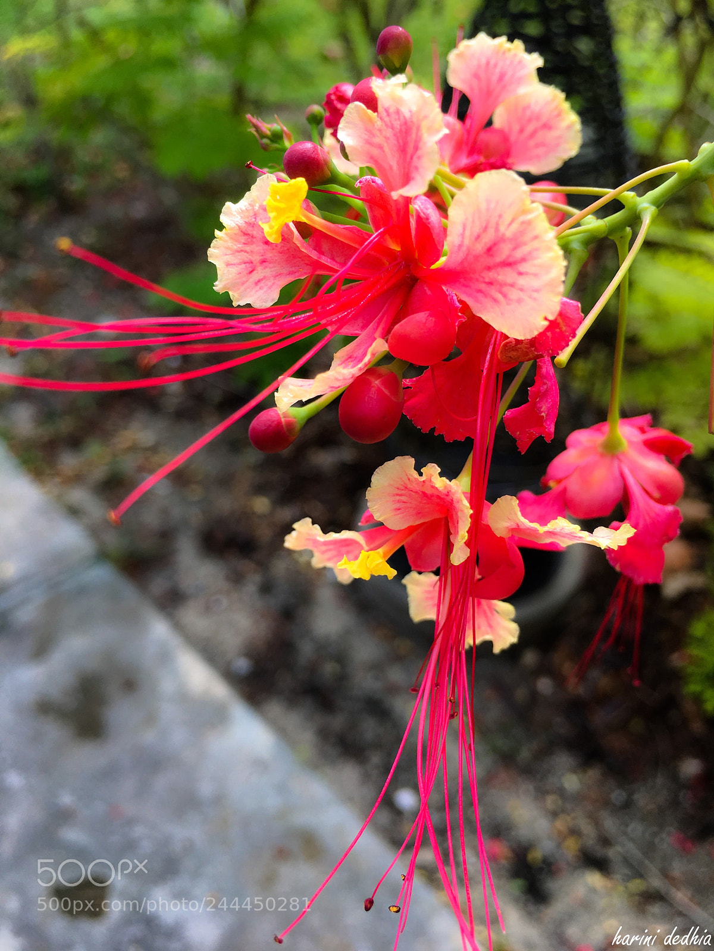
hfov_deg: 48.2
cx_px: 357
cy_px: 476
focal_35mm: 29
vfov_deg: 61.7
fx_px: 798
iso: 25
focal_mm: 4.15
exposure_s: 1/351
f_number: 2.2
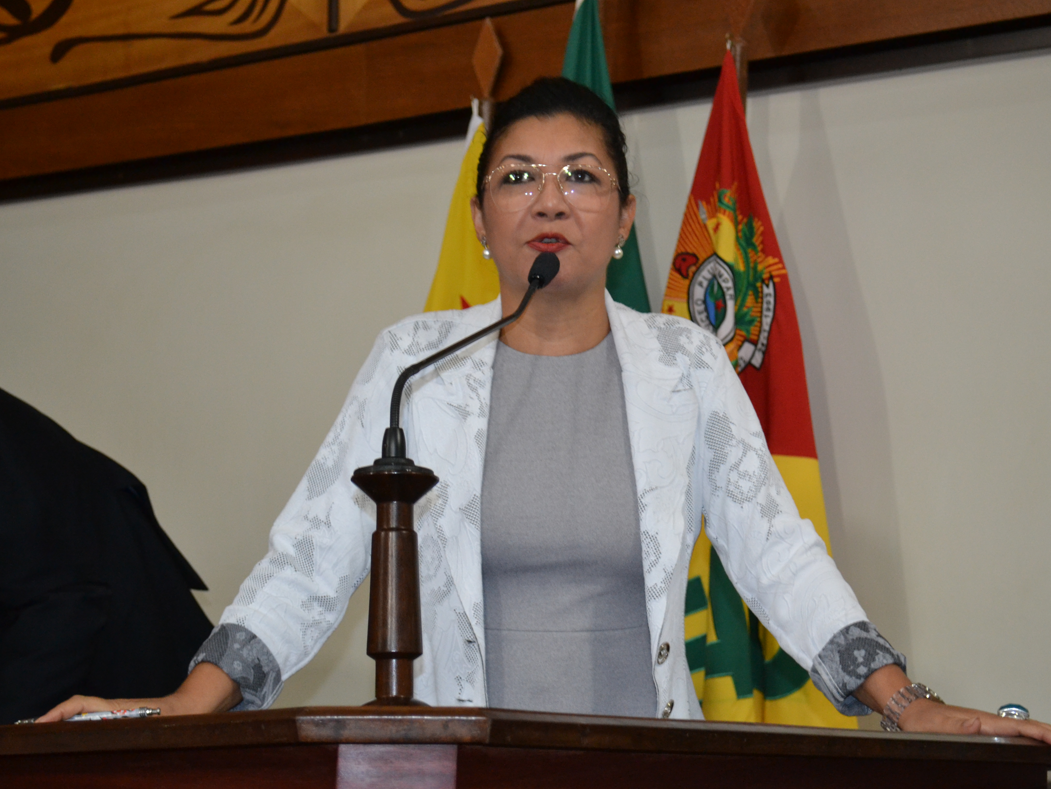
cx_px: 577
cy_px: 394
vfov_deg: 20.4
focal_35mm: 72
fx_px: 2186
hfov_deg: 27.0
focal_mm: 44
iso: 1400
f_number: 5.3
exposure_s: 1/60
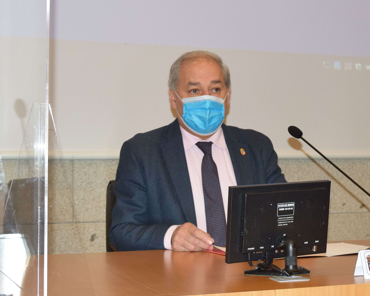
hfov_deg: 22.3
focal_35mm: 85
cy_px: 83
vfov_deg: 18.0
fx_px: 931
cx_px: 279
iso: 1250
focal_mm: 30
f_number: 6.3
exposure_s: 1/200
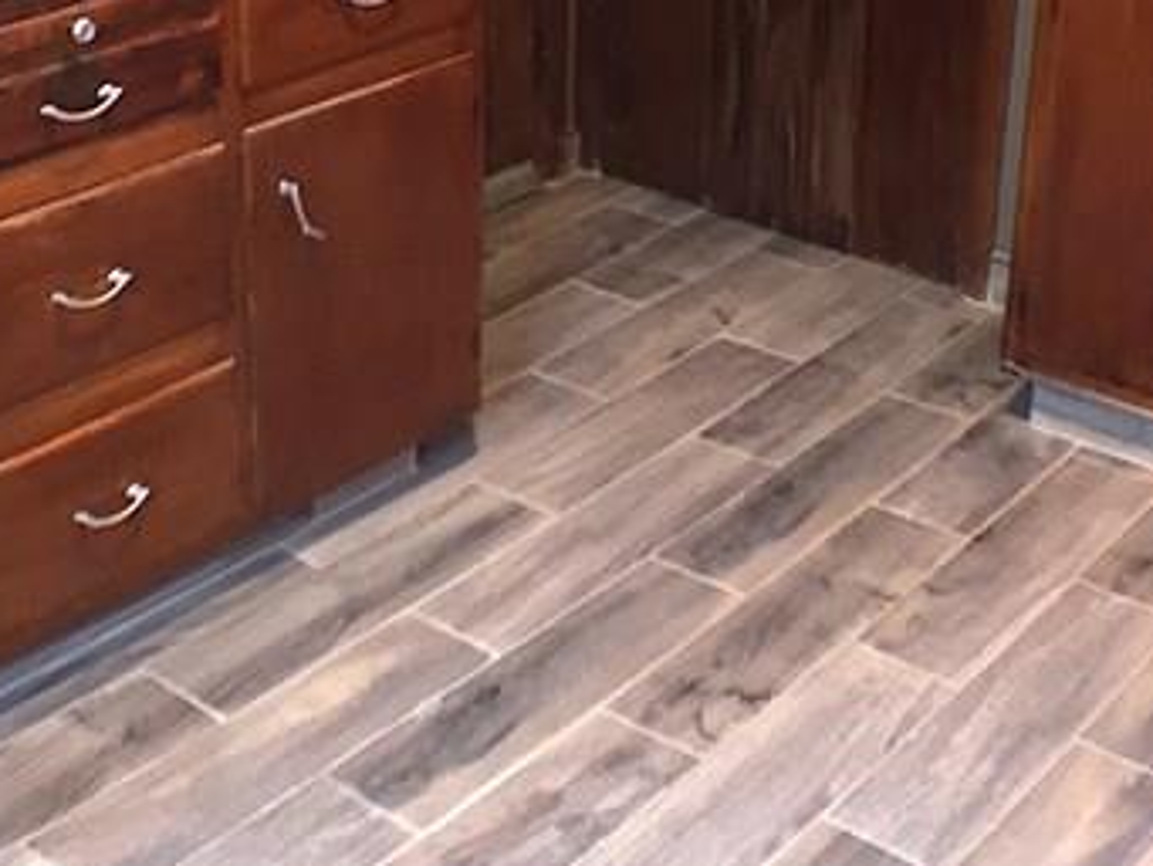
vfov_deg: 16.8
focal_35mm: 87
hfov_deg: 22.5
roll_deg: +1.0
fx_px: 2899
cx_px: 446
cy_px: 105
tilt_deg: -19.3
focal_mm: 4.15
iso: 100
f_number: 2.2
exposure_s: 1/17
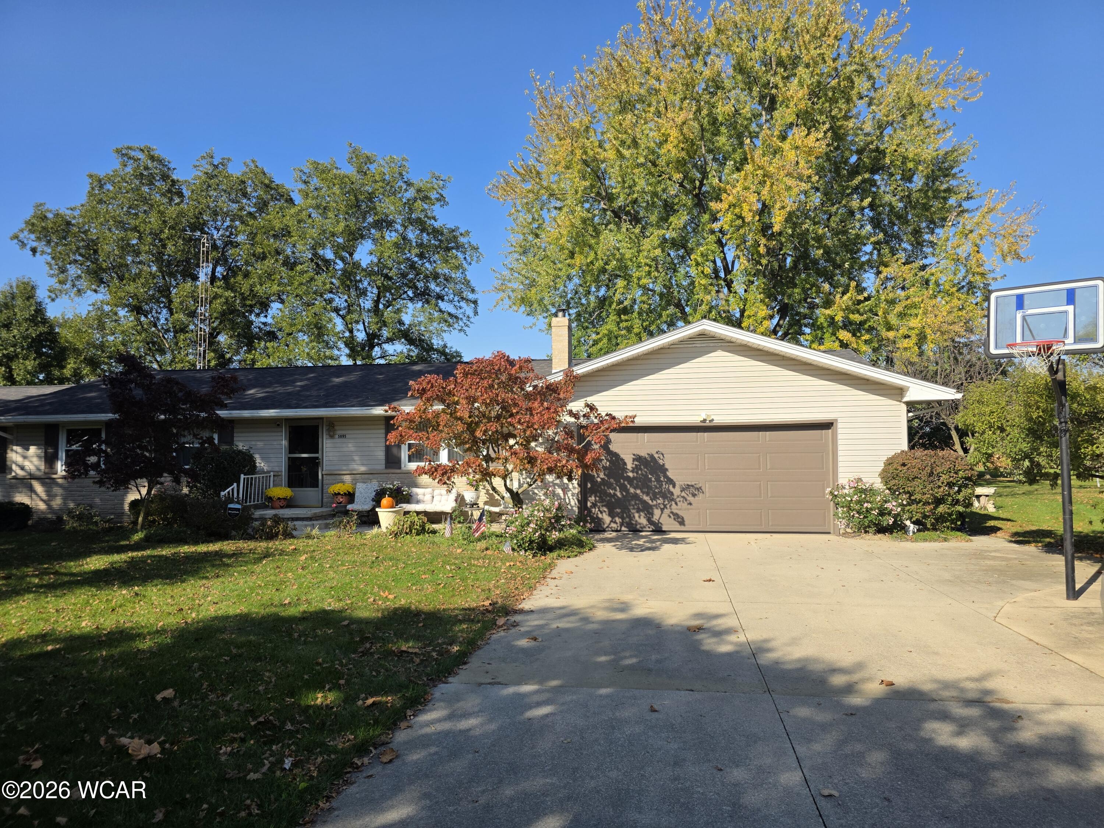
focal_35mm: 23
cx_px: 552
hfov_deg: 73.9
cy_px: 414
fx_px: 734
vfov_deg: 58.9
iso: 80
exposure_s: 1/4766
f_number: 1.7
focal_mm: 6.3
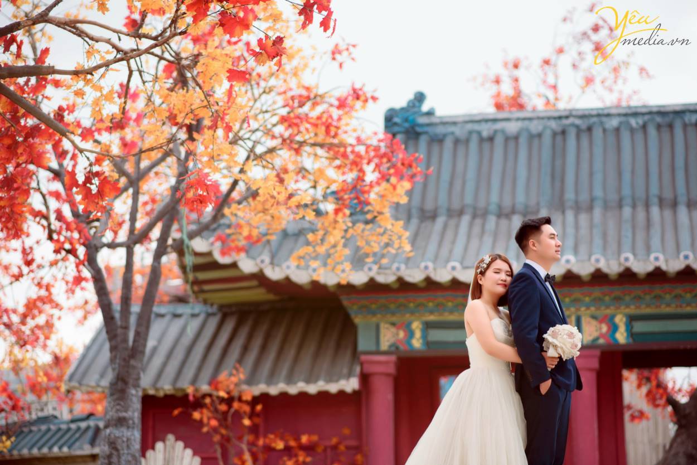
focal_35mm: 85
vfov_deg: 16.1
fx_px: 1646
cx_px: 348
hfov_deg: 23.9
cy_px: 232
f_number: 2.5
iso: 125
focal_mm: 85
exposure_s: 1/800
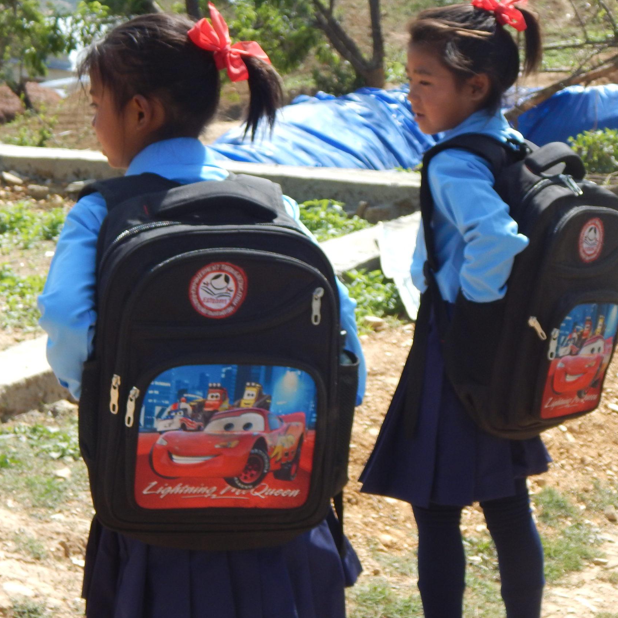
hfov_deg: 18.7
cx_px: 355
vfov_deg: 18.7
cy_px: 285
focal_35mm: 93
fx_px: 1878
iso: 125
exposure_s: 1/400
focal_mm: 12.3
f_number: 4.1
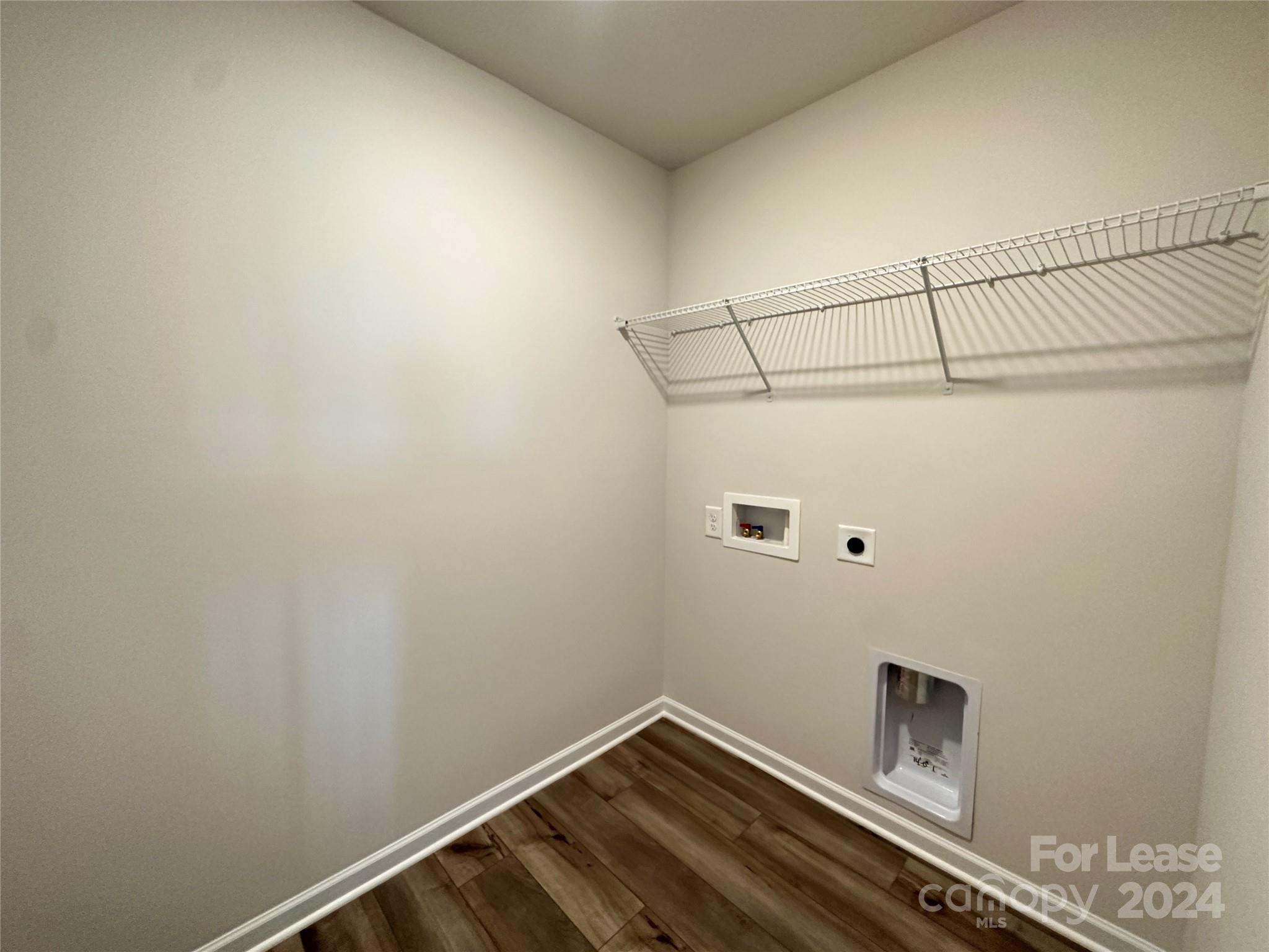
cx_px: 634
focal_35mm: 14
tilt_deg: -6.3
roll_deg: -1.0
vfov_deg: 85.7
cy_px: 476
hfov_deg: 102.1
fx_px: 513
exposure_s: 1/60
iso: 400
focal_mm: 2.22
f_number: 2.2
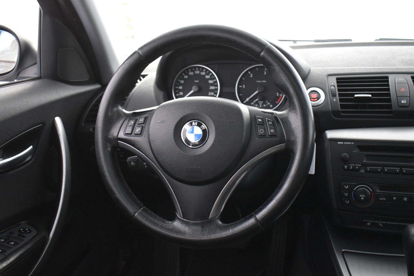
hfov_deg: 49.6
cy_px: 138
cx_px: 207
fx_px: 448
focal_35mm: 39
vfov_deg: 34.2
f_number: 4
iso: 3200
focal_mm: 26
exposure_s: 1/10
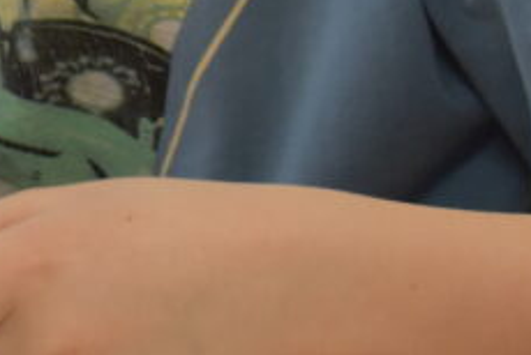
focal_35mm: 430
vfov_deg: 3.2
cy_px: -380
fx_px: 6345
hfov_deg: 4.7
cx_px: -718
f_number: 5.6
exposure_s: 1/60
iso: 900
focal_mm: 55
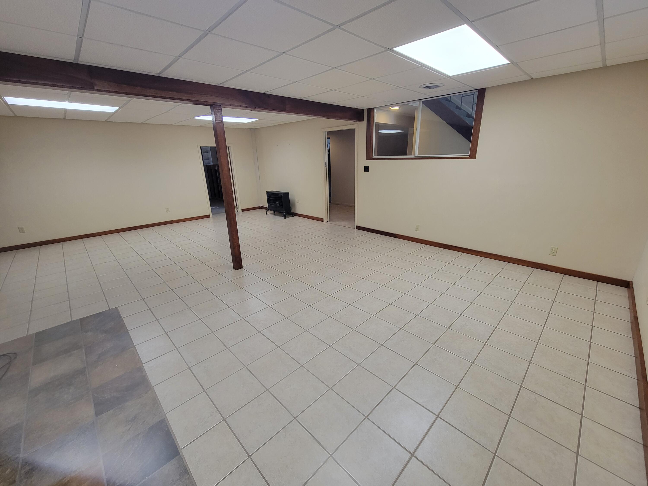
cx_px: 324
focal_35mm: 13
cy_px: 243
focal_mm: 2.2
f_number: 2.2
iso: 160
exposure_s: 1/60
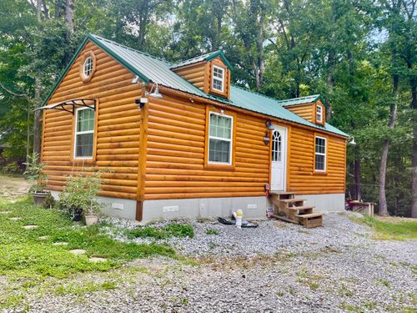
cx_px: 208
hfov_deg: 69.4
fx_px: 301
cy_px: 156
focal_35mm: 25
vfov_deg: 54.9
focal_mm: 5.1
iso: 32
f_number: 1.6
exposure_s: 1/709
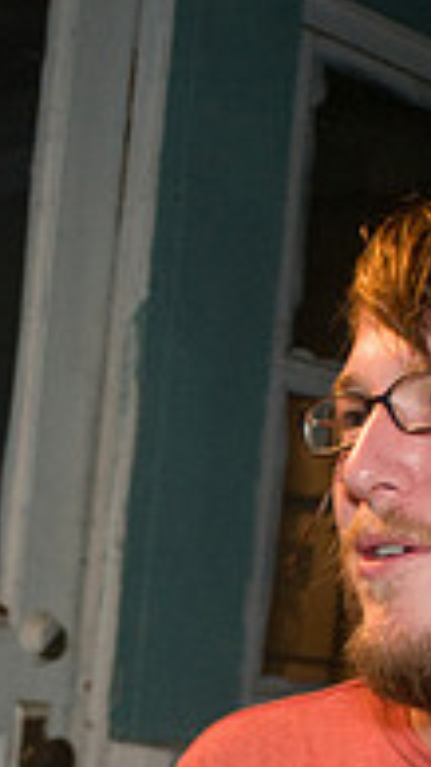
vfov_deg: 22.1
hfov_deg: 12.8
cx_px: 79
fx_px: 1911
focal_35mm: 94
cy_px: 714
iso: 800
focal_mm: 20
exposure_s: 1/40
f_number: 2.8
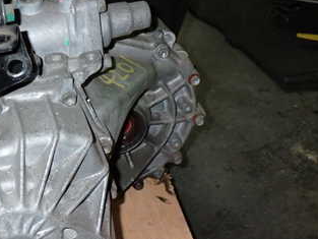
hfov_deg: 27.2
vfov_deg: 21.3
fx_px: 634
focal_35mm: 69
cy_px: 84
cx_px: 33
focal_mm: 6.37
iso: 800
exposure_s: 1/40
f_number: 7.1
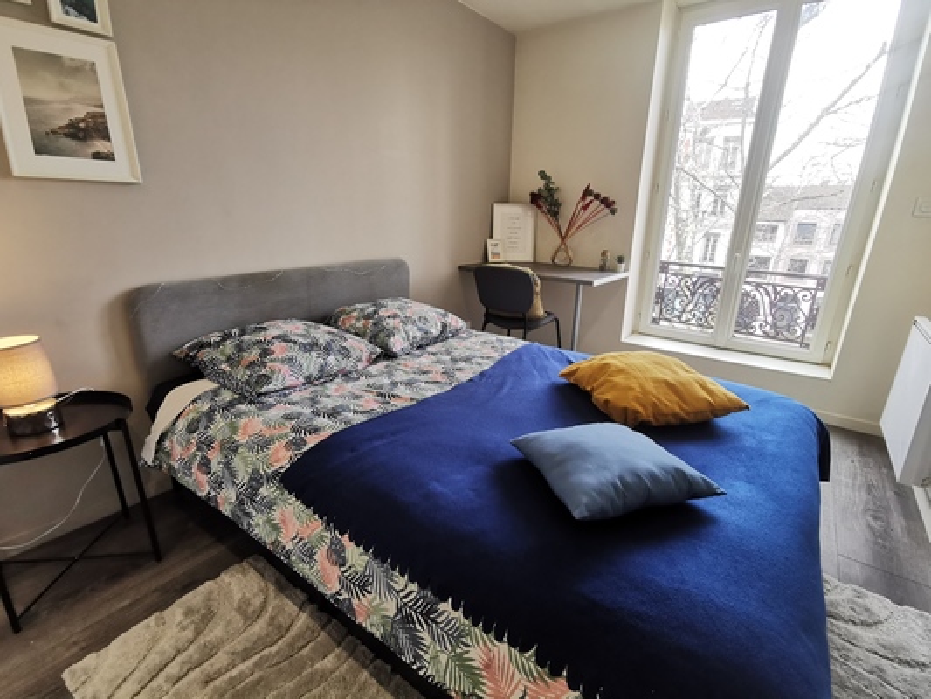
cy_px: 350
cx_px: 466
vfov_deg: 74.8
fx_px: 457
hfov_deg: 91.0
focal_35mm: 17
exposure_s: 1/50
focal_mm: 2.26
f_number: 2.2
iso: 160
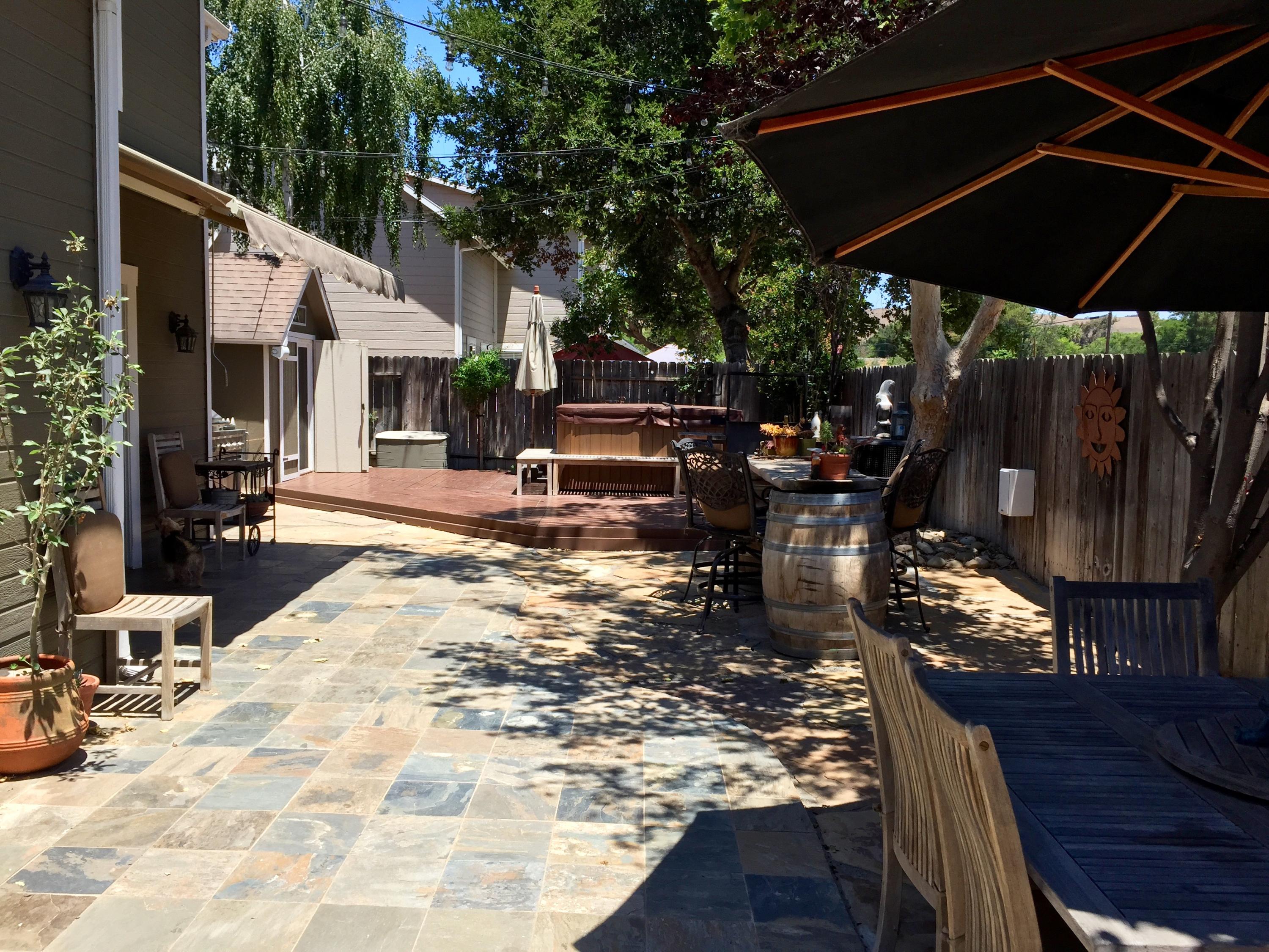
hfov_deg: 61.7
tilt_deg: -4.4
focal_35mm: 29
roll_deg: -1.3
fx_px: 1063
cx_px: 634
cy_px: 476
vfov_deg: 48.2
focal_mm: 4.15
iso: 32
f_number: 2.2
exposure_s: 1/1464
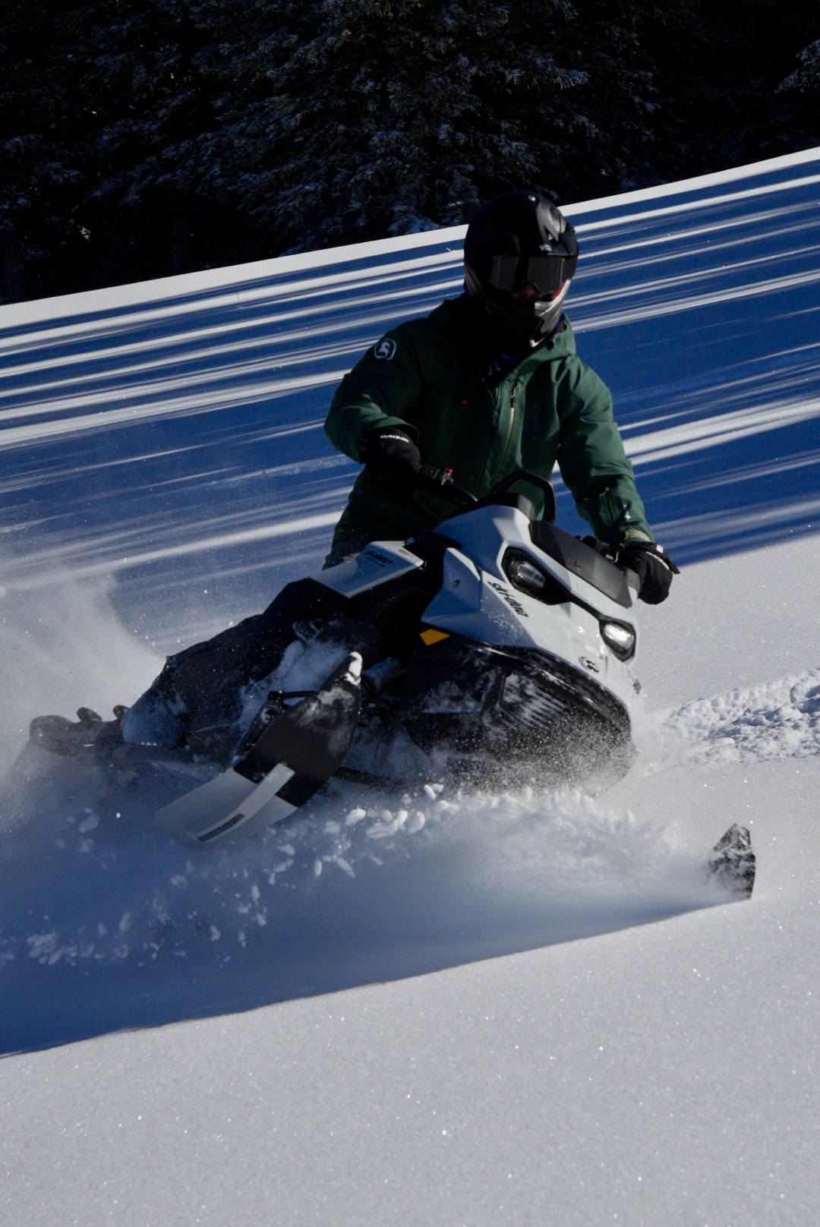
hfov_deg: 7.6
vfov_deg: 11.4
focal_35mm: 180
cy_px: 614
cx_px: 410
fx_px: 6139
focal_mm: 120
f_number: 11
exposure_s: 1/6400
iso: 1250
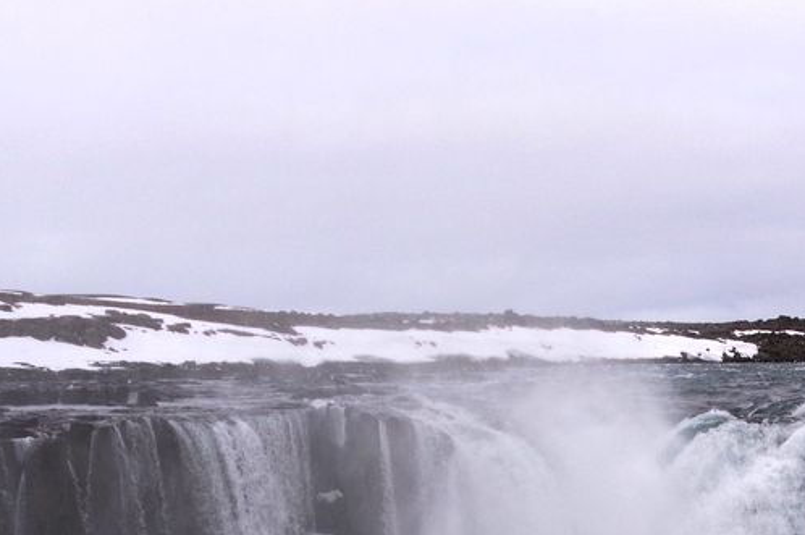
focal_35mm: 83
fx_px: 1859
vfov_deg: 15.9
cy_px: 588
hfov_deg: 23.9
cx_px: 681
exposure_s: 1/250
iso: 200
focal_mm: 23
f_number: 6.3
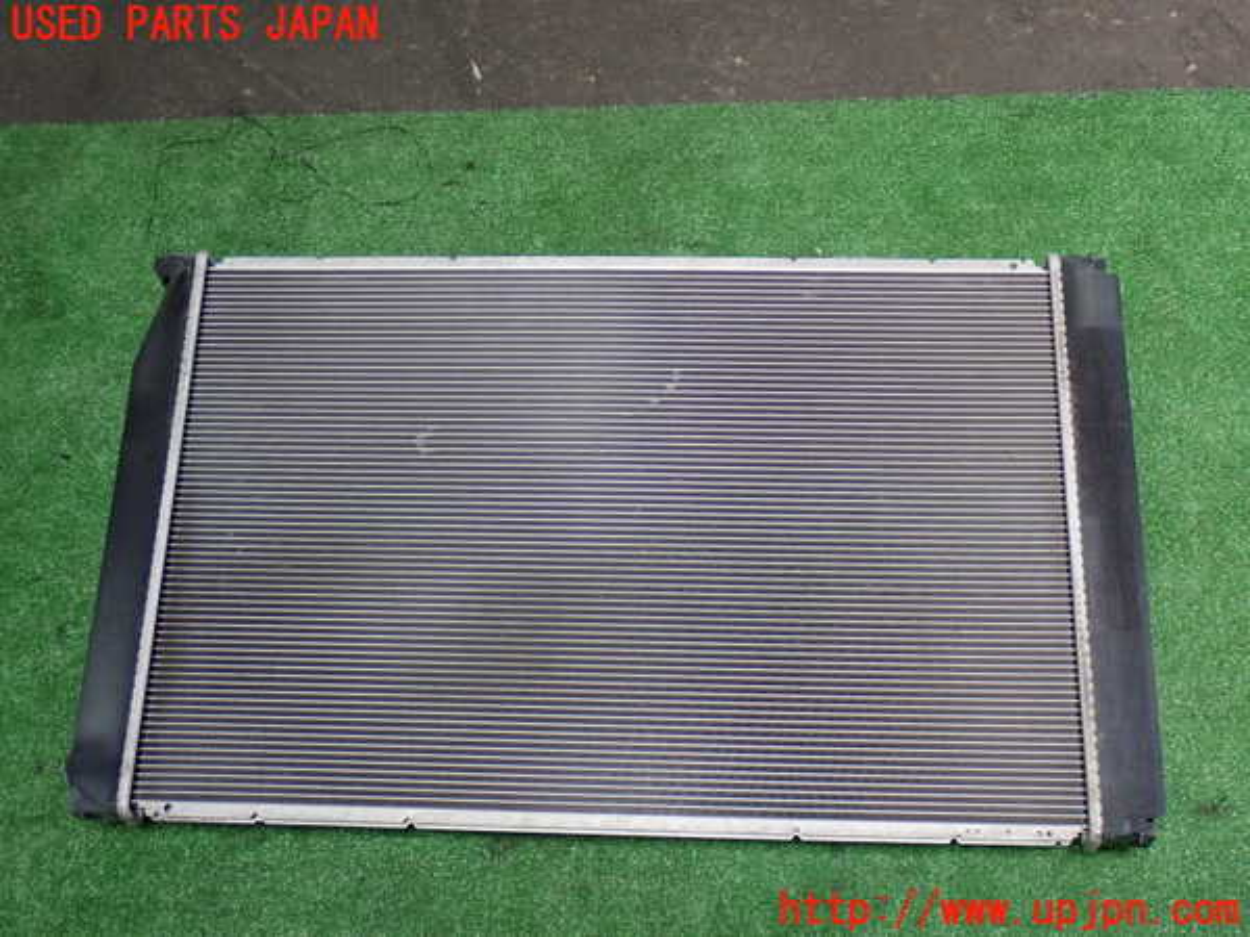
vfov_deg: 29.1
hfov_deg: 38.2
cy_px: 468
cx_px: 625
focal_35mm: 50
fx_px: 1806
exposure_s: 1/50
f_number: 3.2
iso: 250
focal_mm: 9.01
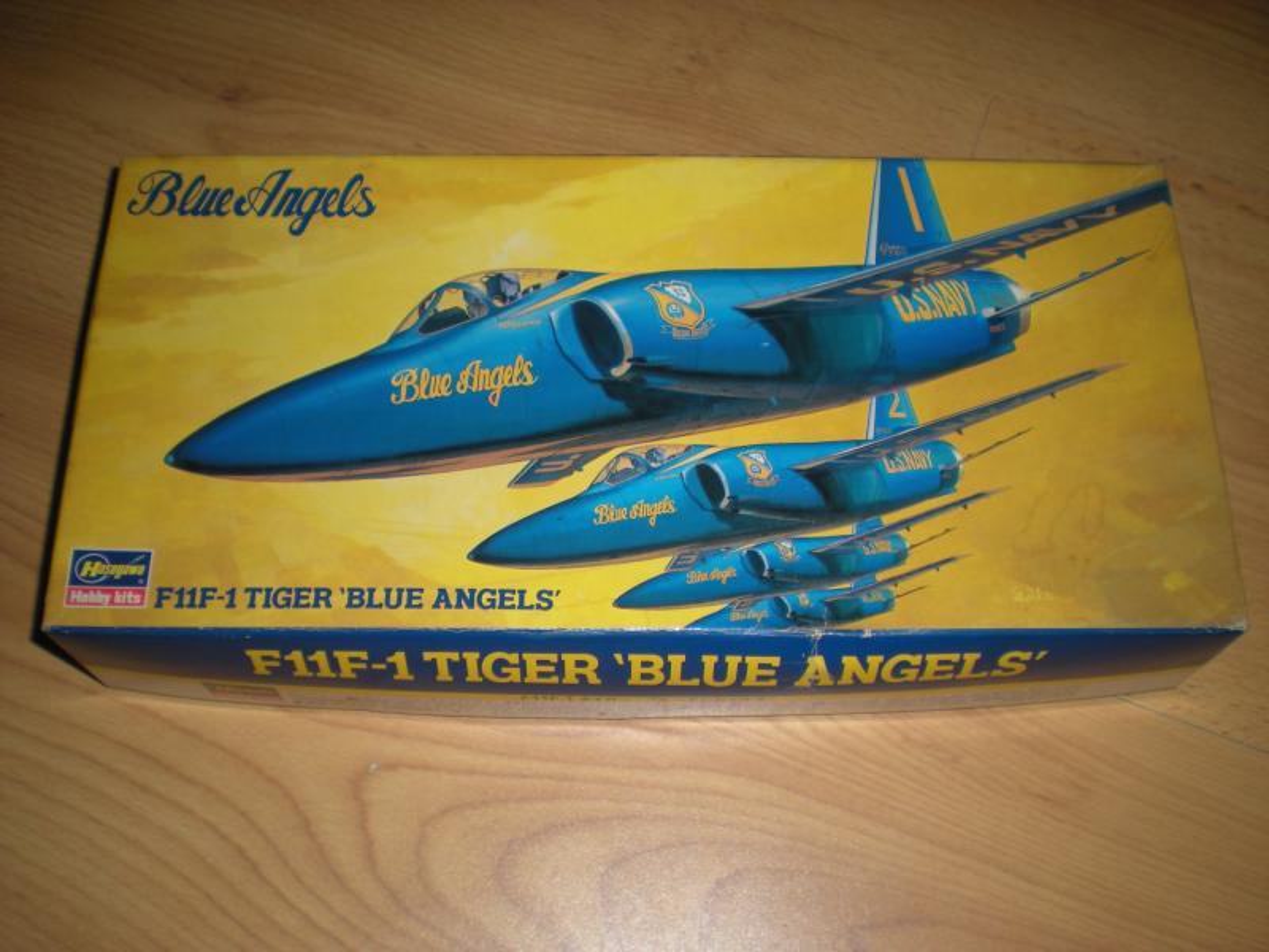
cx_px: 634
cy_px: 476
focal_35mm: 38
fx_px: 1393
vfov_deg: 37.7
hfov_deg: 49.0
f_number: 3.1
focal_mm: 6.3
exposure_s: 1/60
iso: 64
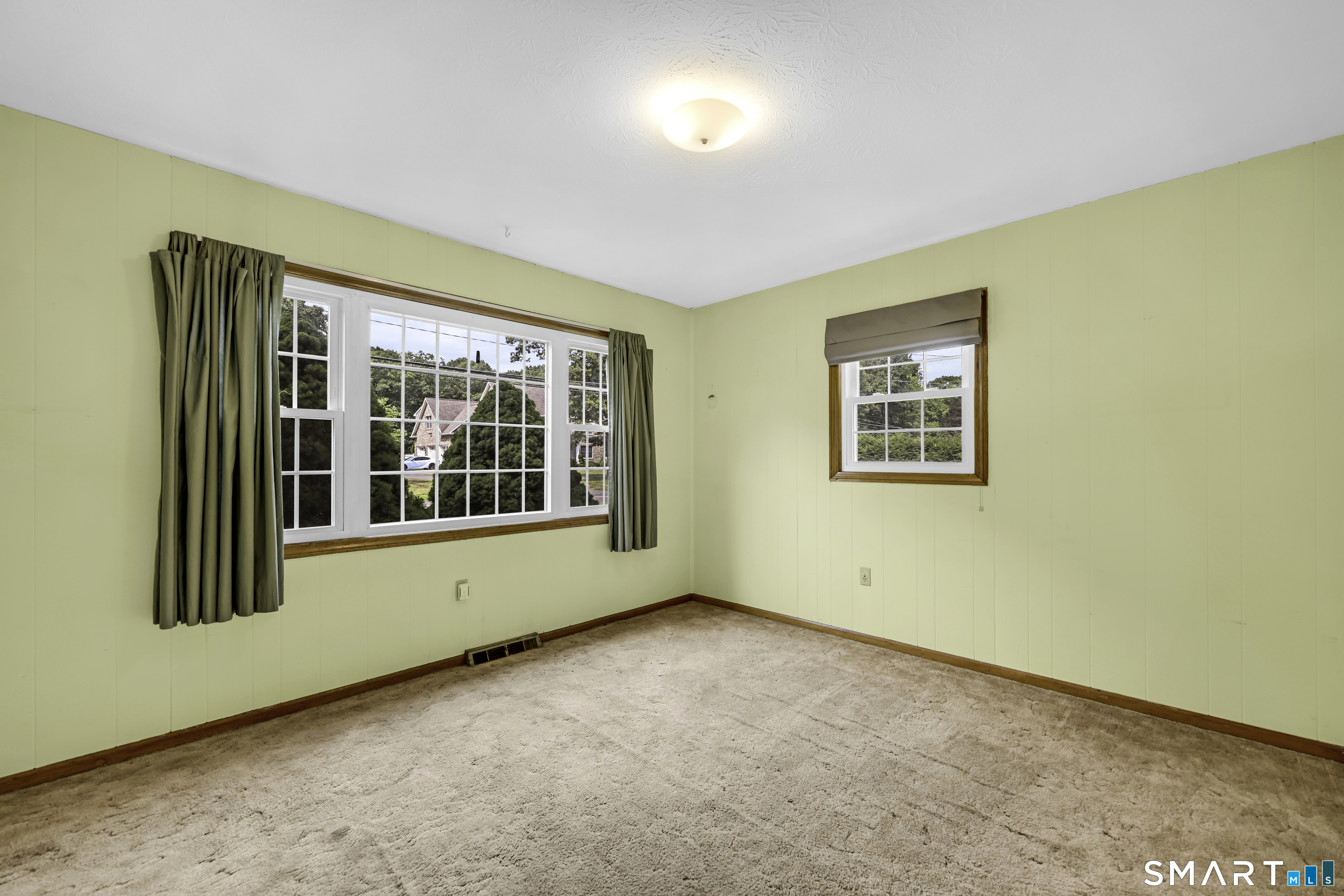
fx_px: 523
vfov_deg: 81.2
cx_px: 672
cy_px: 448
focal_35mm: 14
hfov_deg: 104.3
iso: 250
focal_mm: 14
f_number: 8
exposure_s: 1/320
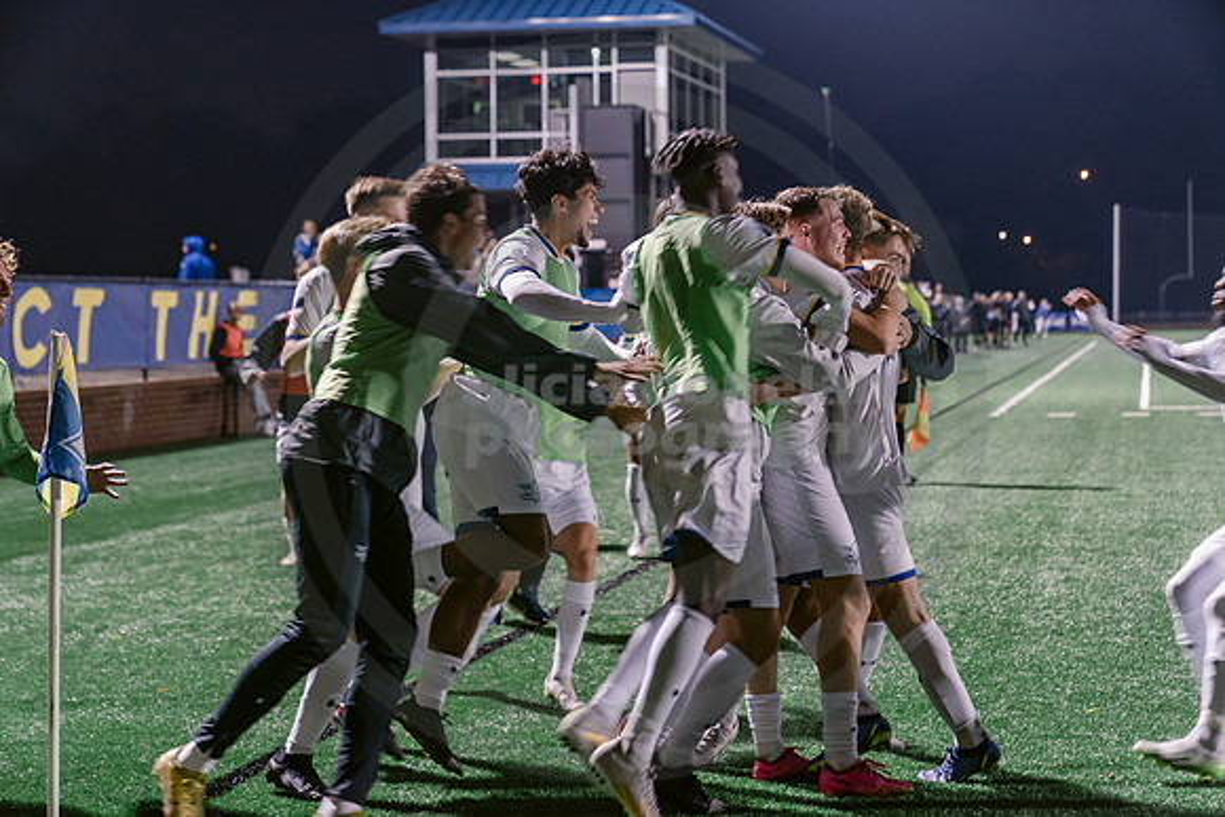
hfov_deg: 28.8
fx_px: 2382
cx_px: 612
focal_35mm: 70
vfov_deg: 19.5
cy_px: 408
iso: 2500
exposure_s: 1/125
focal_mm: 70
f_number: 3.5
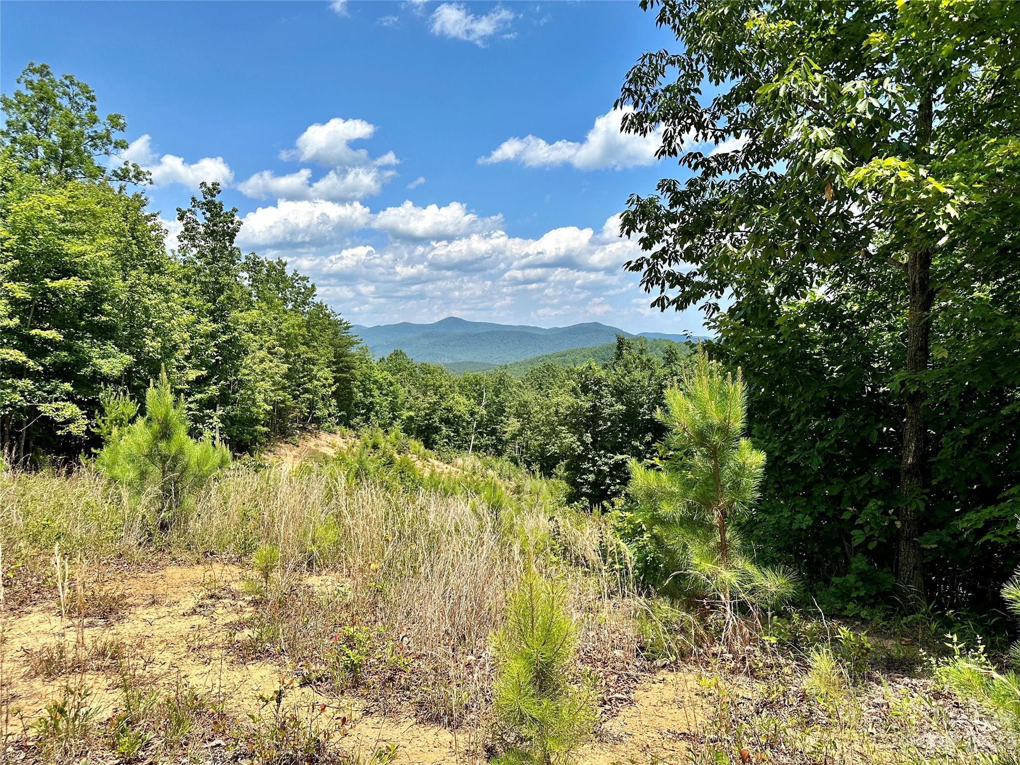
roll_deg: -0.2
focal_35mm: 24
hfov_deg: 71.6
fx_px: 707
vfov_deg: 56.8
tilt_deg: -3.6
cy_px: 382
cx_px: 510
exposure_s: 1/4348
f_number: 1.78
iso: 80
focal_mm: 6.86
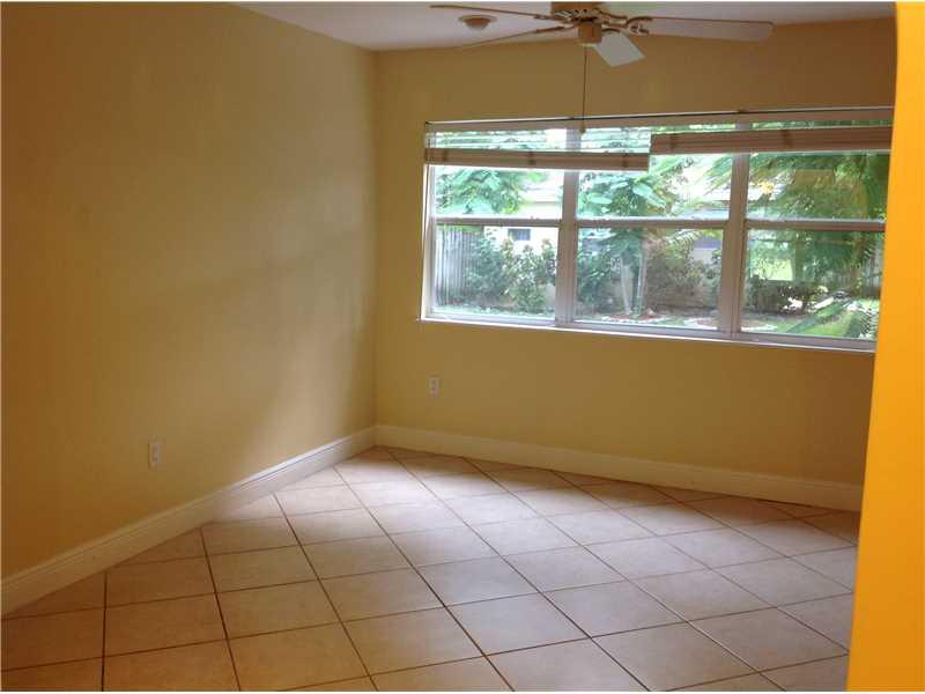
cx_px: 462
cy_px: 347
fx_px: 935
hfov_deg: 52.6
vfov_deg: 40.7
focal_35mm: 35
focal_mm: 4.28
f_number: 2.4
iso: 50
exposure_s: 1/17
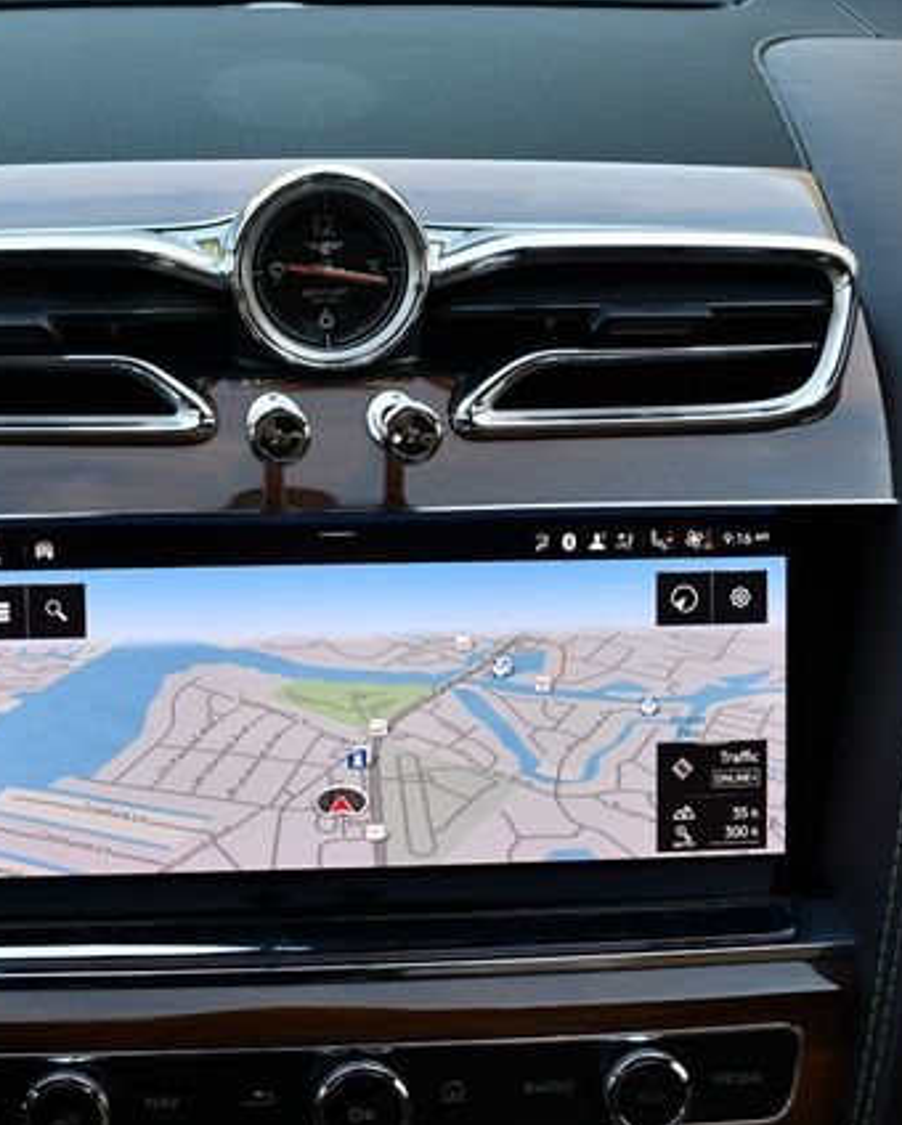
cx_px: 281
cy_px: 562
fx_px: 1699
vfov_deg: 36.6
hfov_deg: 29.5
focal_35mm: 51
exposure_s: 1/250
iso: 400
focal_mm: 18
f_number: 4
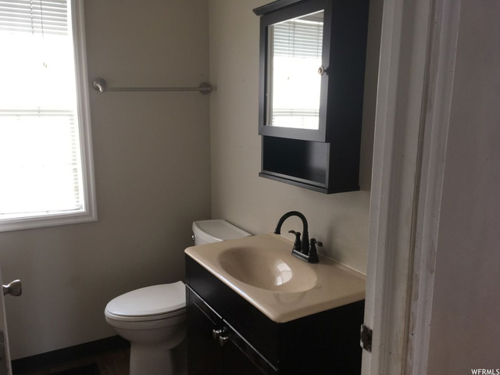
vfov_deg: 48.2
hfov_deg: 61.7
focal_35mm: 29
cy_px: 188
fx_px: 419
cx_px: 250
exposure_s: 1/60
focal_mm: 4.15
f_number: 2.2
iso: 32
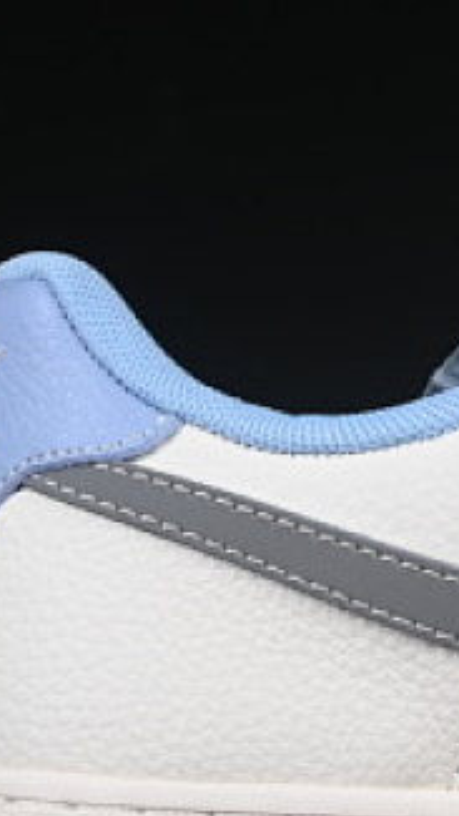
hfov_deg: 4.6
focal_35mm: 261
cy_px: 517
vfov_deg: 8.3
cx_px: 880
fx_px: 5643
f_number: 8
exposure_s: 1/100
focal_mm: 50
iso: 160
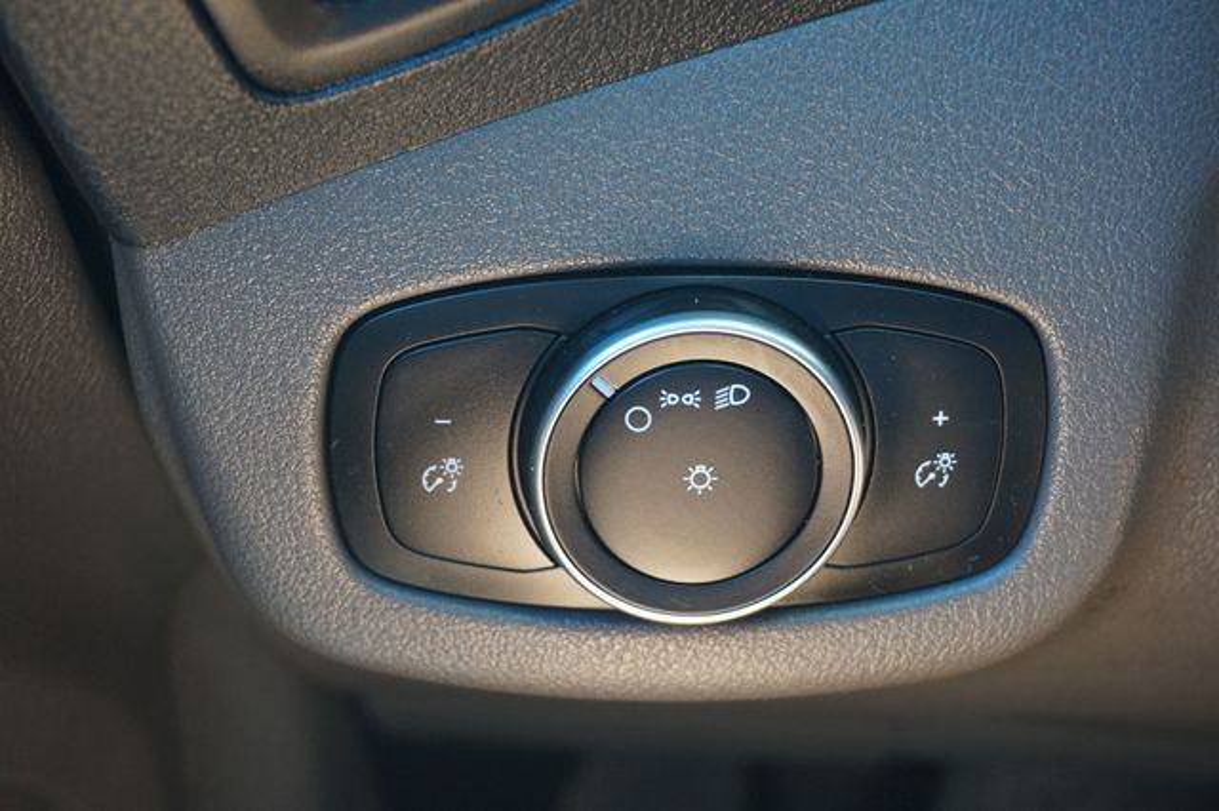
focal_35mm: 54
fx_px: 1827
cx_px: 610
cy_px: 406
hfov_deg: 36.9
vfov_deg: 25.0
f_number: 5.6
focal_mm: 36
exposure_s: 1/60
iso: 1000
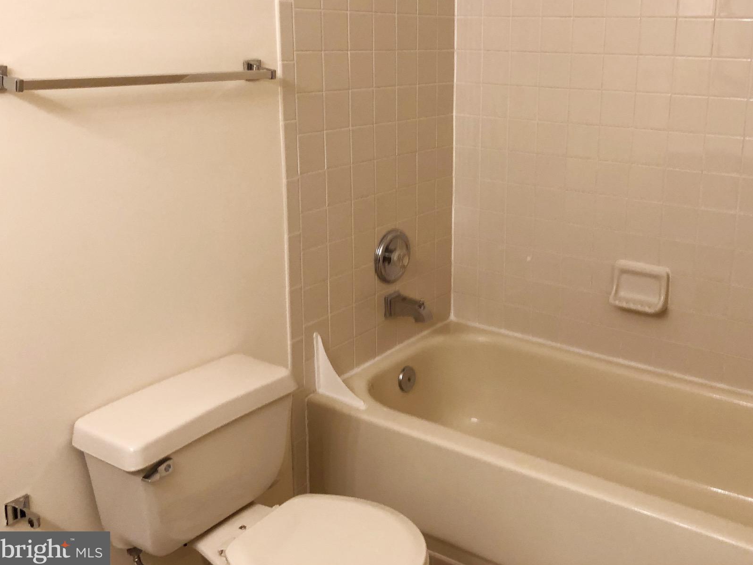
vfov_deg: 39.4
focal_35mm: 36
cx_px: 476
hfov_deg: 50.8
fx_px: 783
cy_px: 207
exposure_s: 1/30
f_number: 1.8
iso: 32
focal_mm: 4
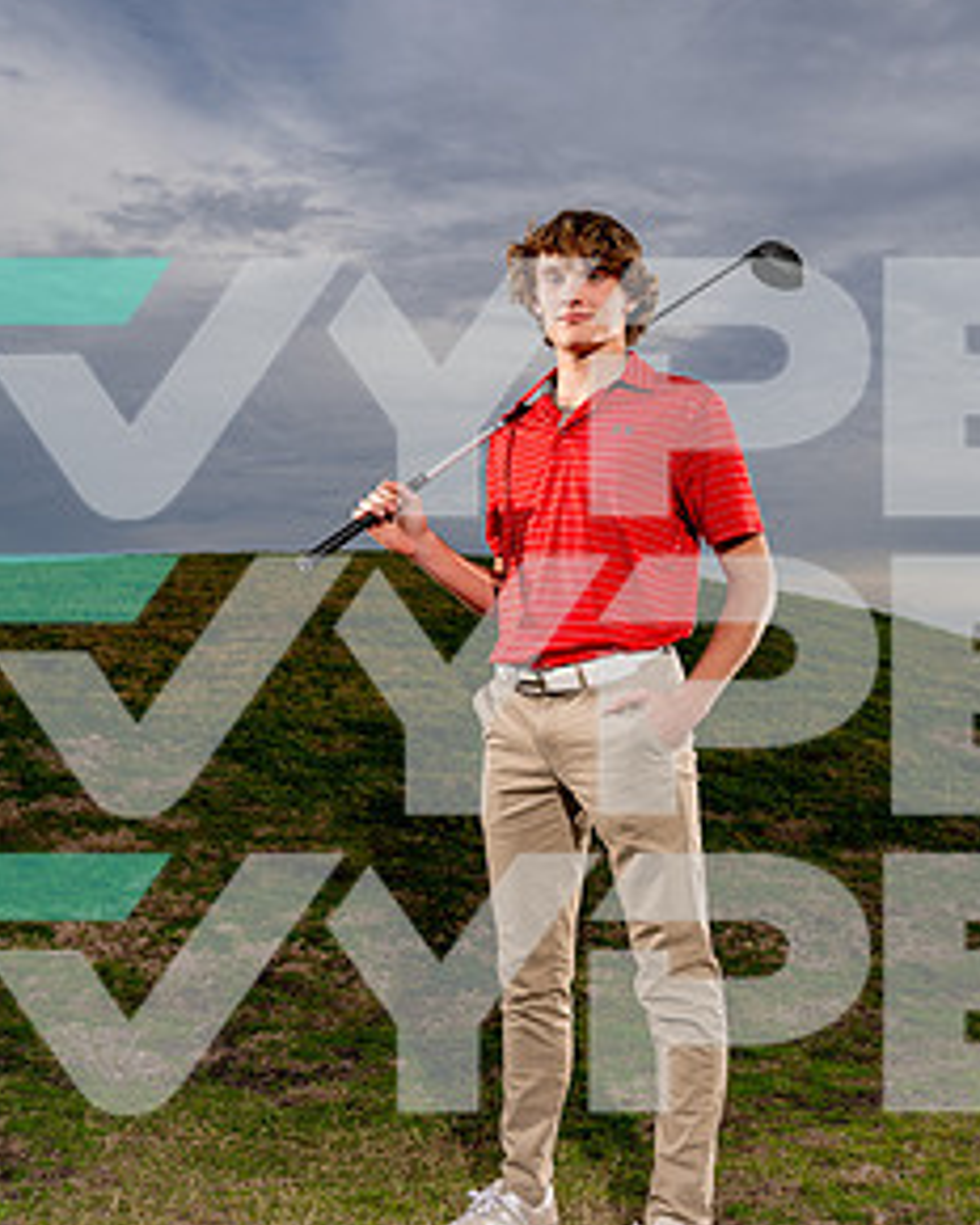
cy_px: 689
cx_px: 549
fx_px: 1160
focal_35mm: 32
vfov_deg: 55.5
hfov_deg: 45.7
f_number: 4
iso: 100
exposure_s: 1/1000
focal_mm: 22
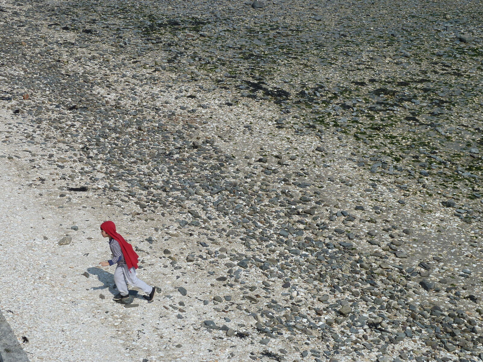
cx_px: 242
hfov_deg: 29.0
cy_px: 181
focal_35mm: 67
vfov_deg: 21.9
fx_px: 935
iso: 80
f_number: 5.6
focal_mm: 11
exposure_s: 1/640
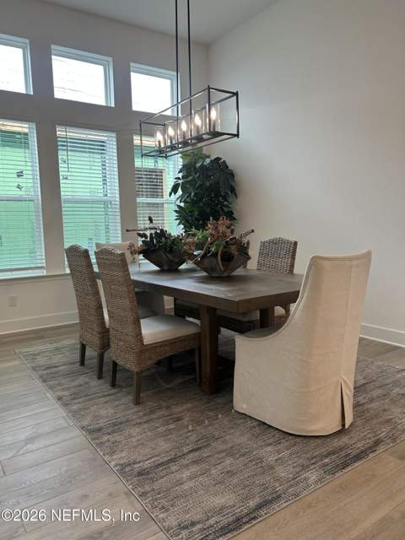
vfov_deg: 67.3
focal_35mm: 26
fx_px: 406
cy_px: 270
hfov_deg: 53.1
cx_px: 202
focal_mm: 5.7
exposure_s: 1/120
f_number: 1.5
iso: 80
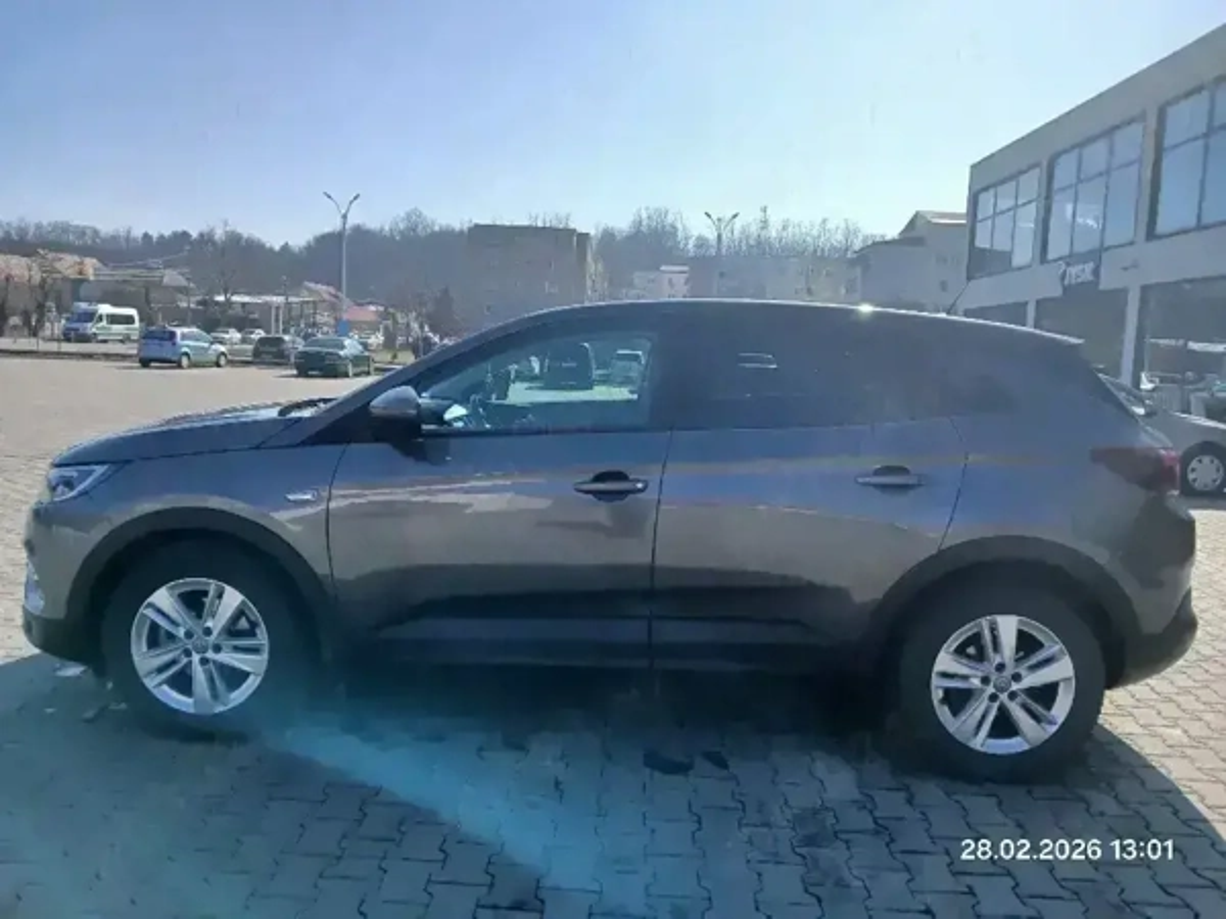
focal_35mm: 26
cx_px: 613
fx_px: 921
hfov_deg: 67.3
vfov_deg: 53.1
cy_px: 460
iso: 20
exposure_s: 1/714
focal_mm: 3.98
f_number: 1.8
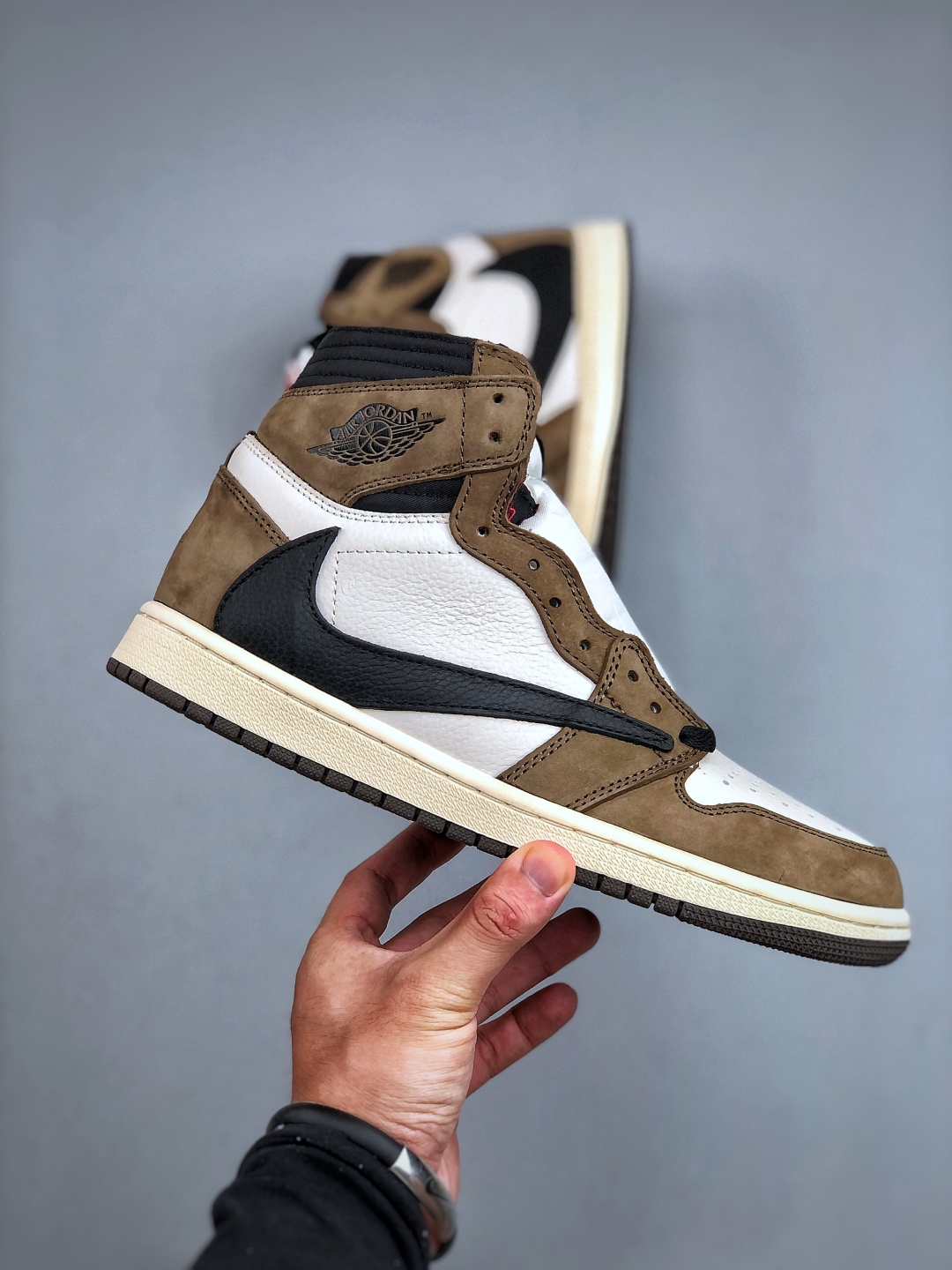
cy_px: 635
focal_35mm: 57
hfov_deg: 25.7
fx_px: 2090
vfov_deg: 33.8
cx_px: 476
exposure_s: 1/100
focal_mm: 6.6
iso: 32
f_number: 2.8
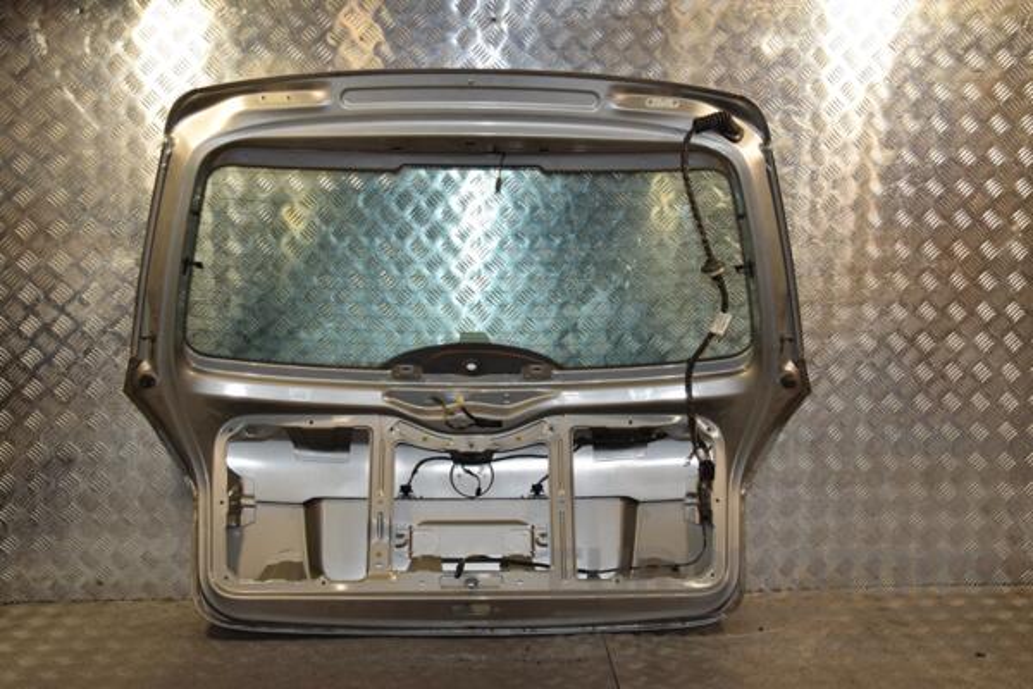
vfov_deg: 36.9
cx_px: 516
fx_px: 1033
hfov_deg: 53.1
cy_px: 344
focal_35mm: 36
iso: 800
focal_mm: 24
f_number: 9
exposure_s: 1/200
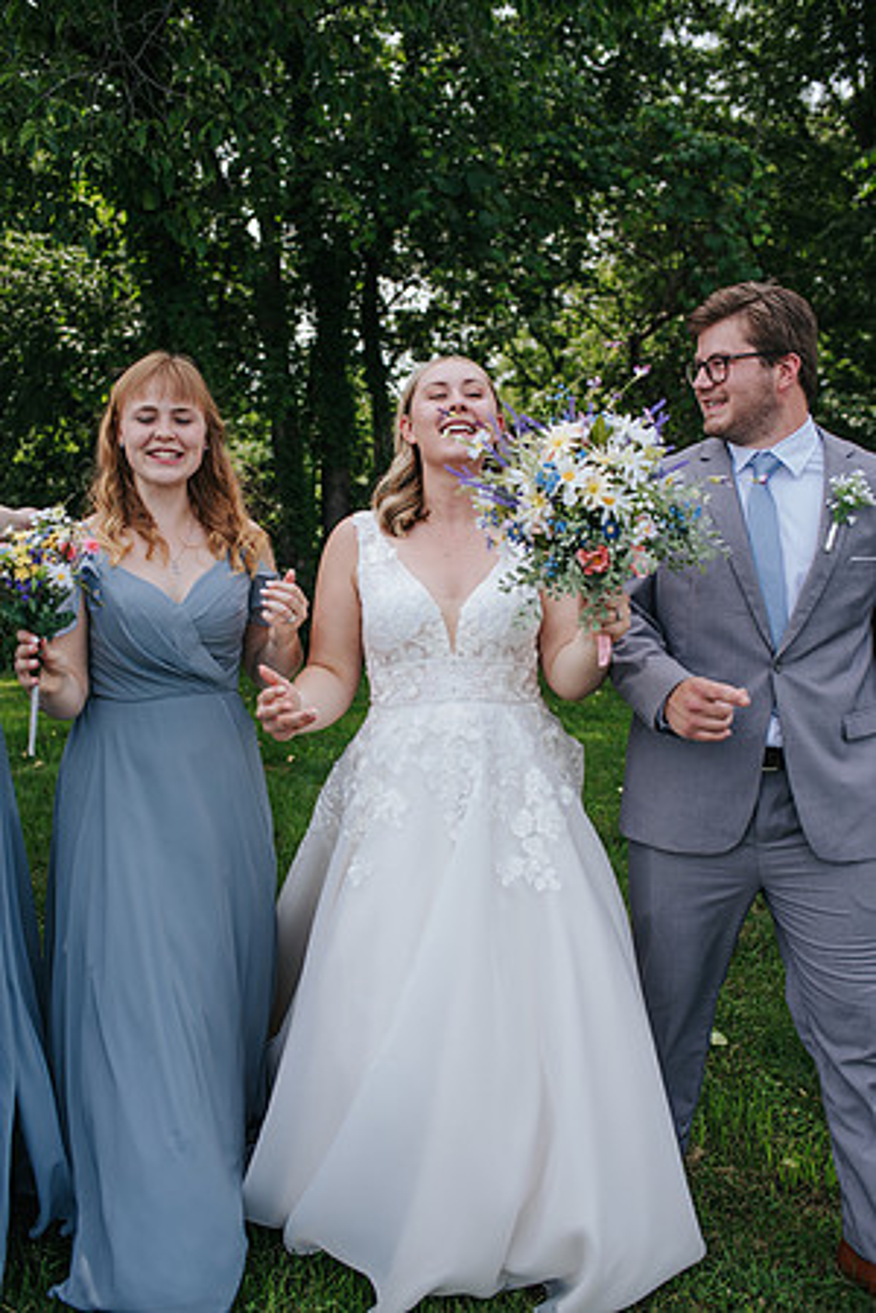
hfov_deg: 37.9
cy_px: 656
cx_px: 438
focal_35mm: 35
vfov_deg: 54.4
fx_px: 1277
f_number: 3.2
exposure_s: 1/400
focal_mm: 35
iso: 100
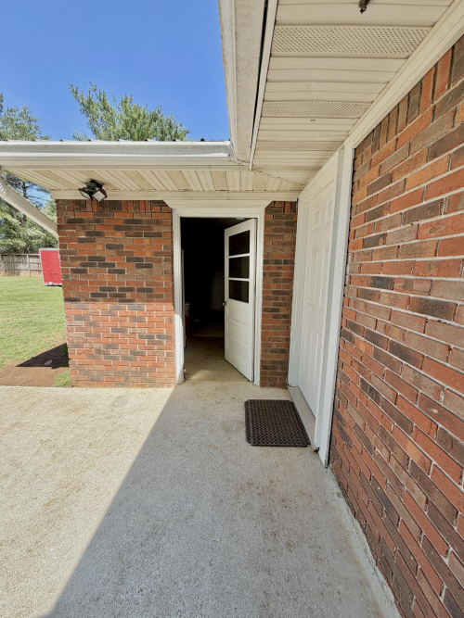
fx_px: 250
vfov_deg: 102.1
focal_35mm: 14
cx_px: 232
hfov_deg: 85.7
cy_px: 309
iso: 40
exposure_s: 1/502
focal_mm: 2.22
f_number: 2.2
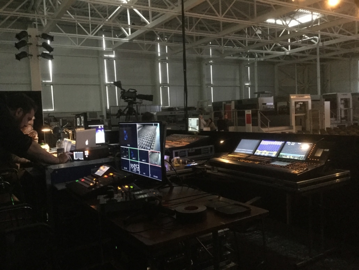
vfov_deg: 45.5
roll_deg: +1.4
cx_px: 180
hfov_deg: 58.3
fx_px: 322
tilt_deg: -3.4
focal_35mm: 31
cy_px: 135
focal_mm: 3.3
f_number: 2.4
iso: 640
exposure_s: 1/17
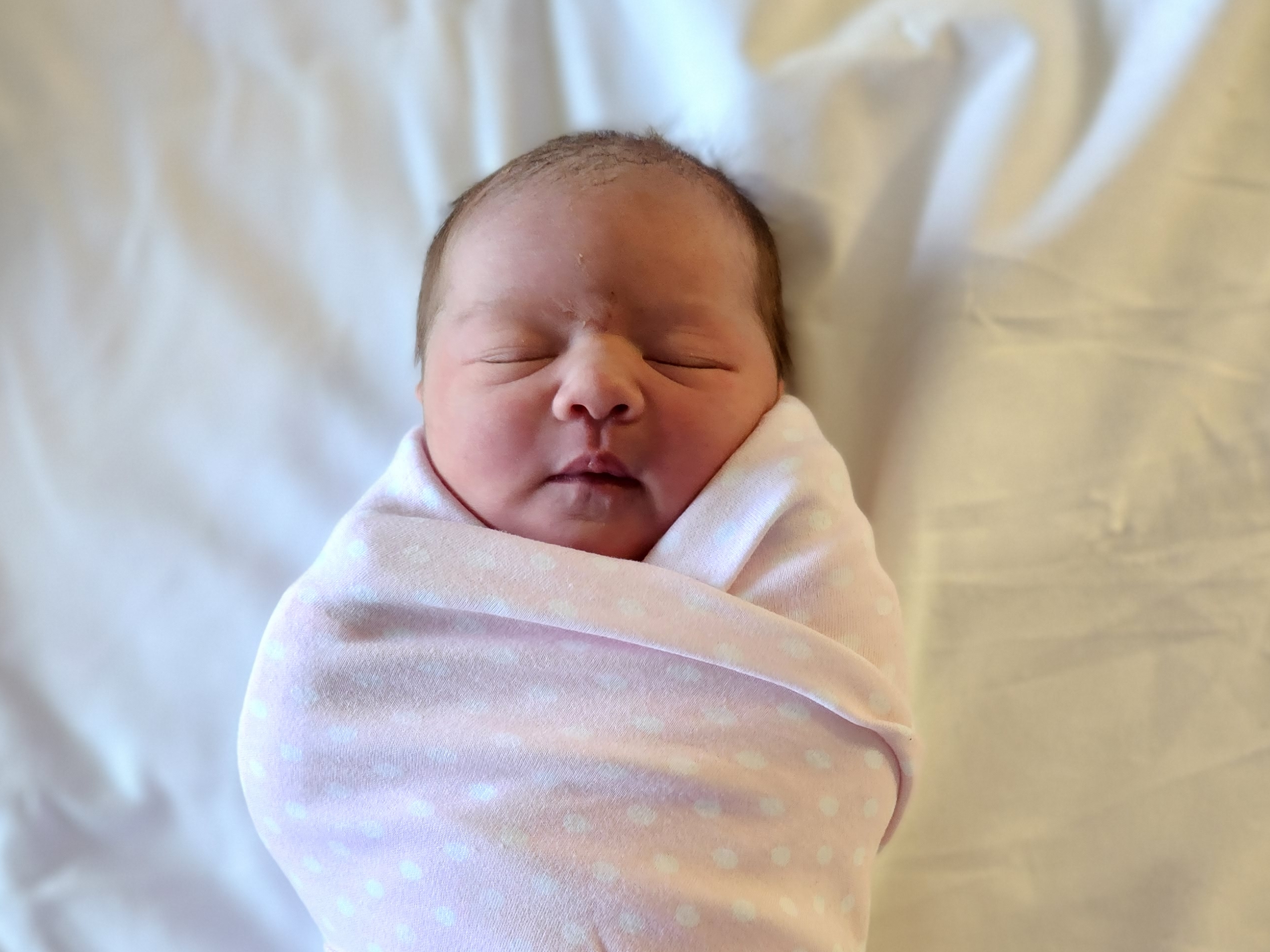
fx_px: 1321
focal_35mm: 36
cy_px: 801
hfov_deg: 51.3
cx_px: 596
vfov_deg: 37.8
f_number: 1.8
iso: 320
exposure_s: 1/33
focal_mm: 5.4
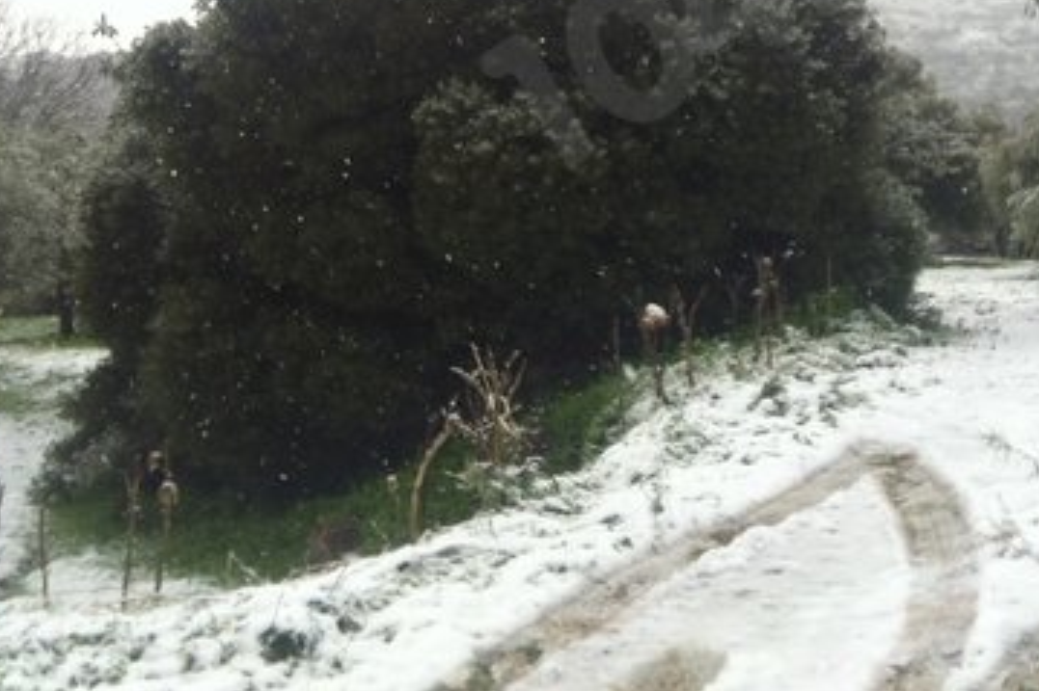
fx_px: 2106
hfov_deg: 27.6
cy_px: -6
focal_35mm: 73
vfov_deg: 18.2
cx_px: 677
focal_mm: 3.85
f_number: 2.8
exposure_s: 1/359
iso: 80
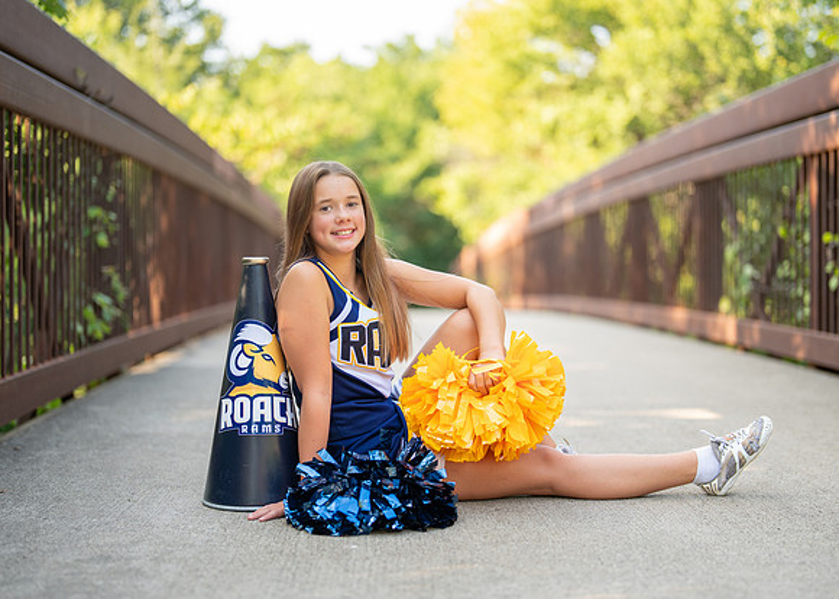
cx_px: 421
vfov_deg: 24.3
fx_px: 1389
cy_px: 328
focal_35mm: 58
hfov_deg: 33.6
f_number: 1.2
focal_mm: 50
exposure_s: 1/500
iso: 100
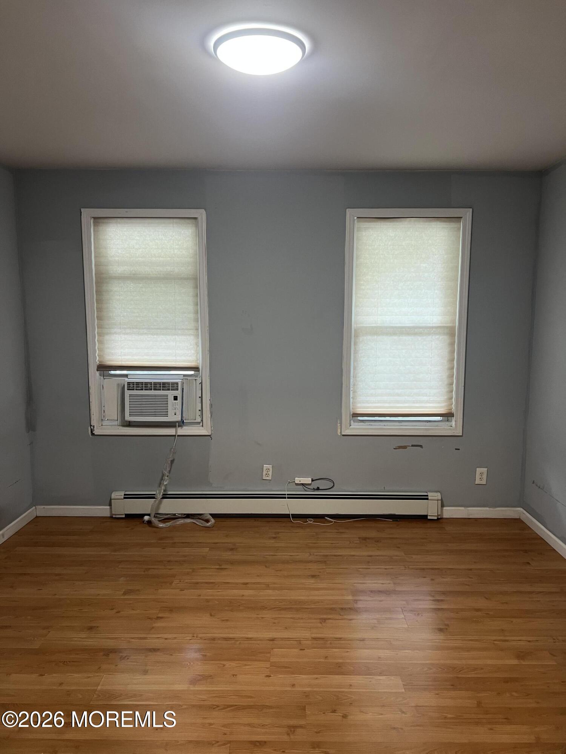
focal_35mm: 26
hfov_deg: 53.1
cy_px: 377
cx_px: 283
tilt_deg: -5.3
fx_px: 567
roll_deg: -0.1
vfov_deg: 67.3
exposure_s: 1/60
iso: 100
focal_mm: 5.7
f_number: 1.5
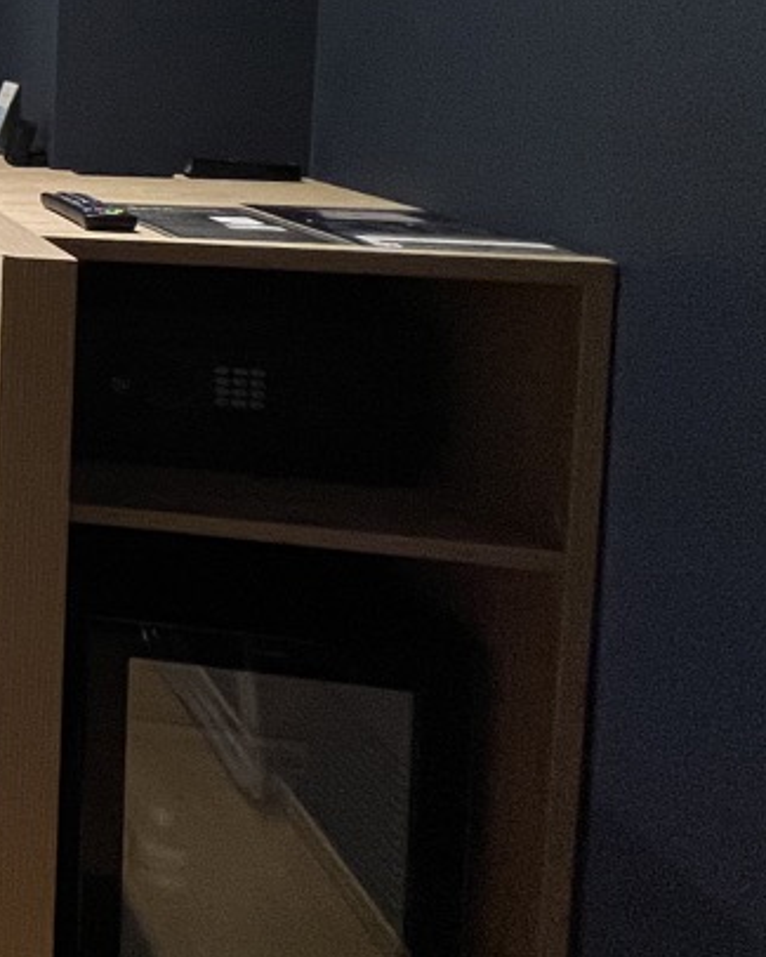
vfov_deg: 42.0
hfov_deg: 21.4
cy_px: 92
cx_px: -658
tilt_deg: -4.7
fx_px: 1133
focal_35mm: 40
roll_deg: +0.2
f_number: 1.8
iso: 200
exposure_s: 1/50
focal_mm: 1.57
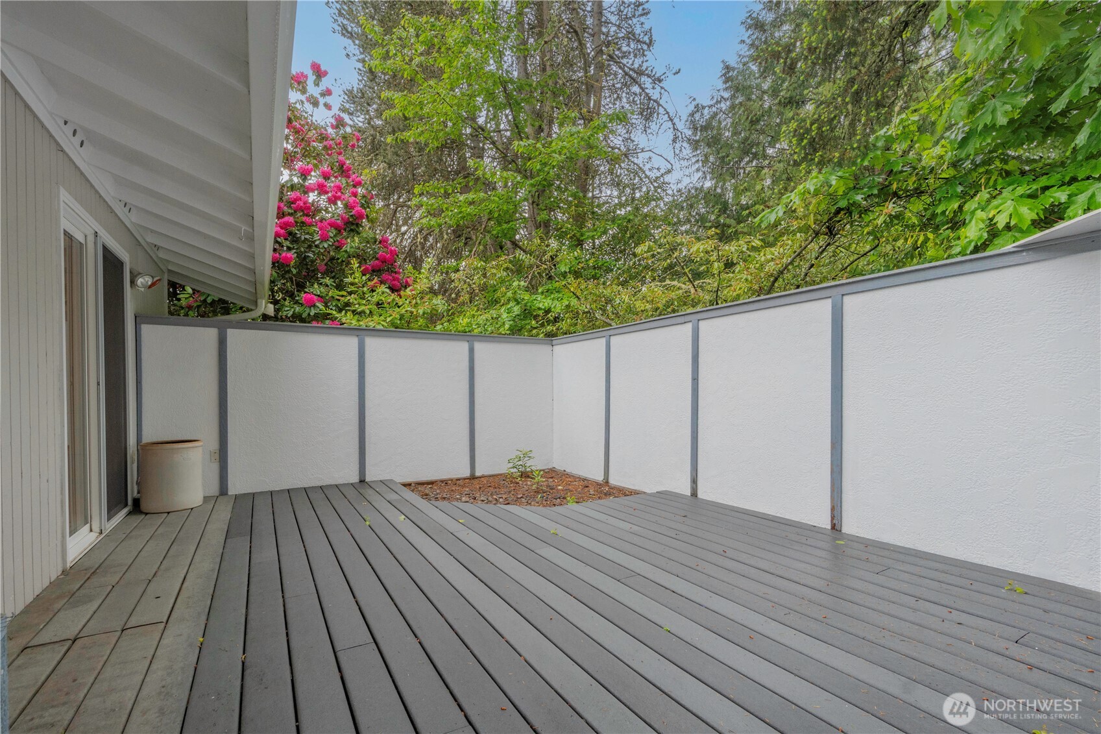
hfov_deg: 100.4
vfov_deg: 77.3
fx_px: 459
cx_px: 550
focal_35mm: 15
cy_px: 367
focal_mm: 10
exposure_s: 1/50
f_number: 9
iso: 800
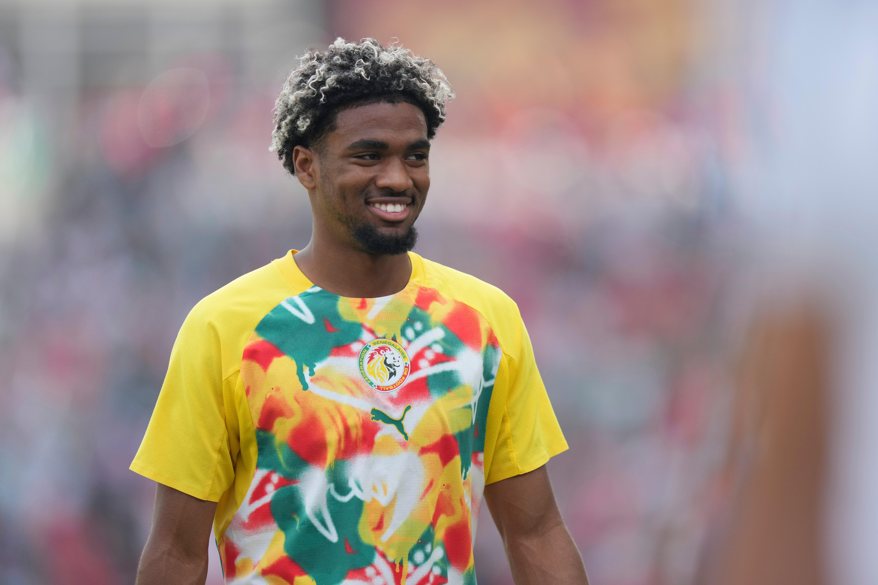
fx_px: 9755
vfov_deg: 3.4
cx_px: 439
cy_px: 292
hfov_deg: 5.2
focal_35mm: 400
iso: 640
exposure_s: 1/2500
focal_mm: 400
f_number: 2.8
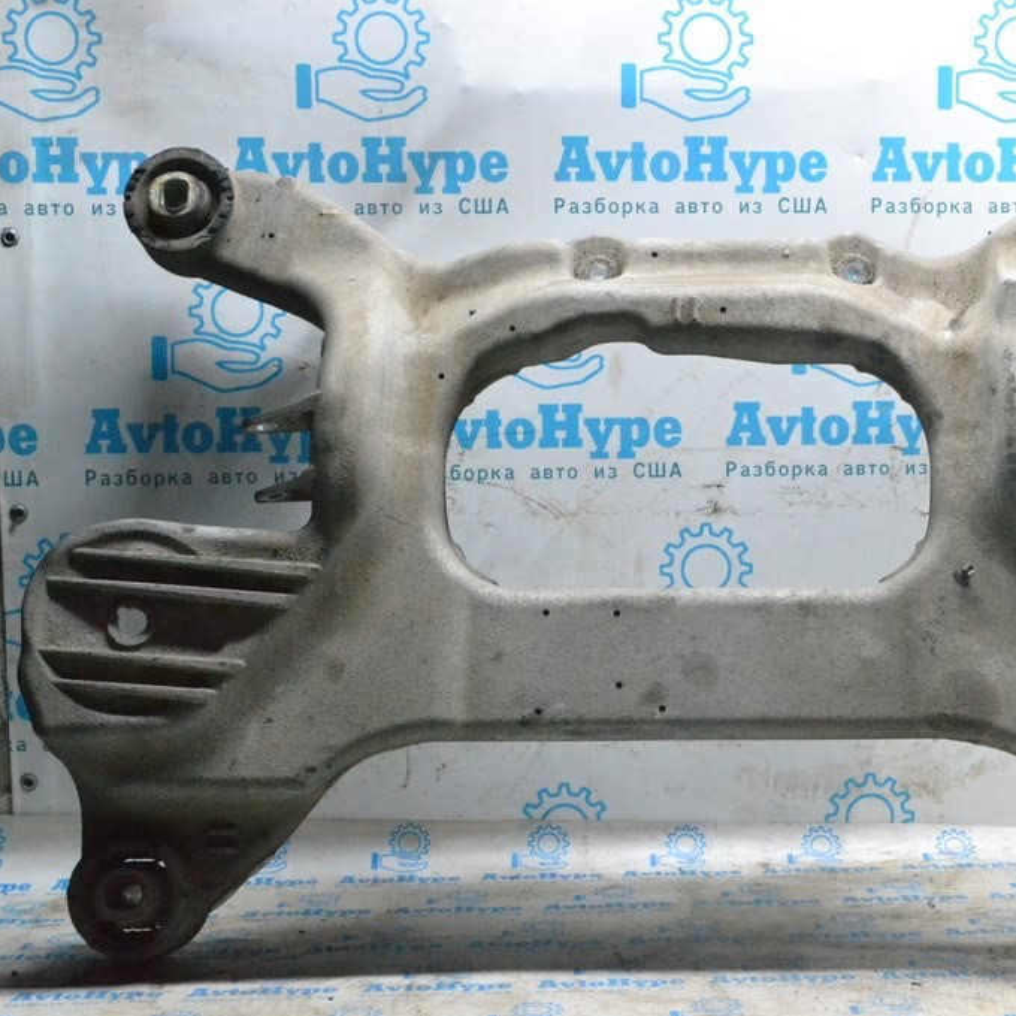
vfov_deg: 30.7
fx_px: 1848
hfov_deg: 30.4
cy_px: 509
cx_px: 717
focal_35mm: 56
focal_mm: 29
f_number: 9
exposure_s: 1/160
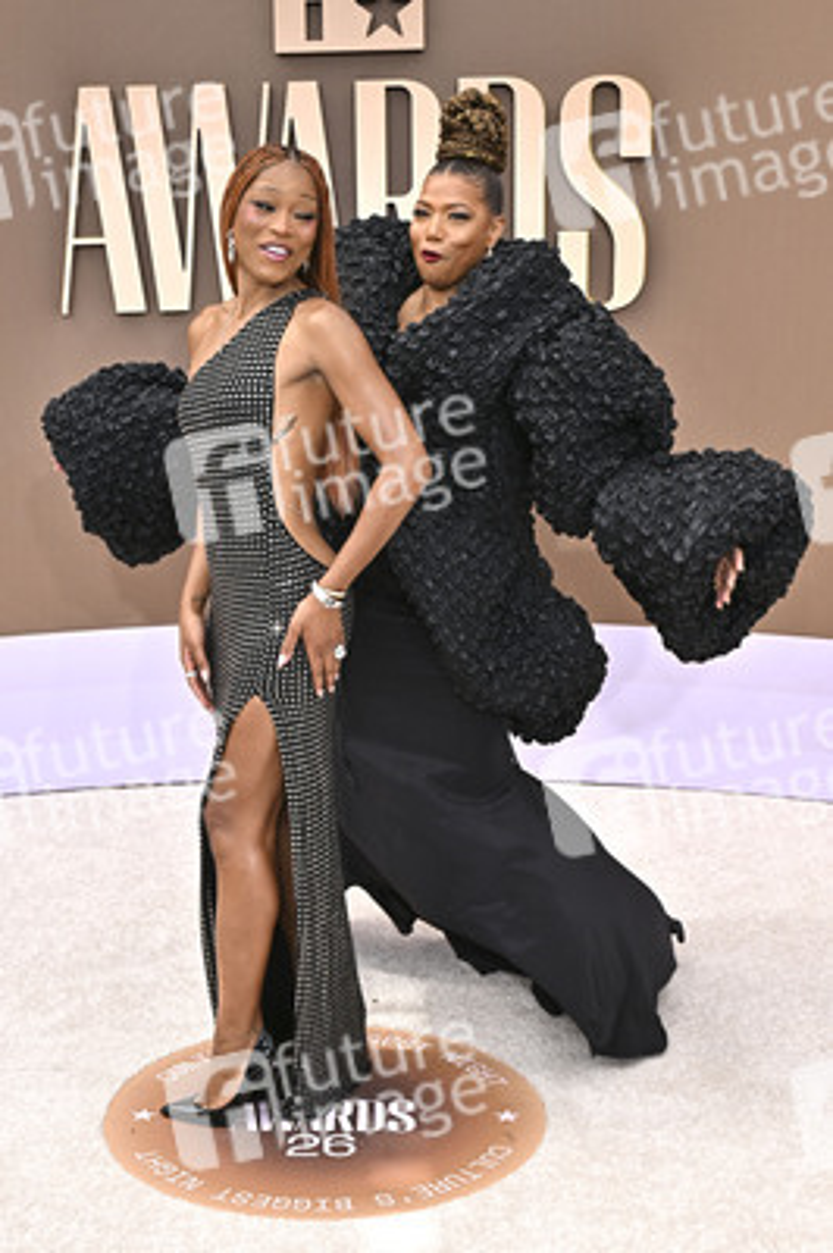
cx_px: 416
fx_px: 1704
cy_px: 626
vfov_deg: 40.4
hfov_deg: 27.5
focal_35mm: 49
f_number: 10
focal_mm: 49
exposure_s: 1/320
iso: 400
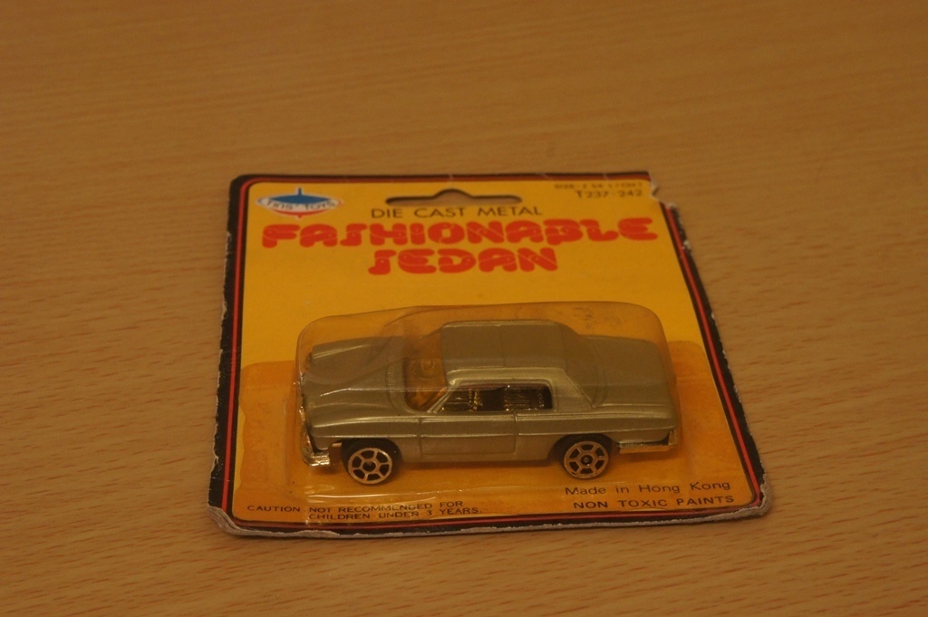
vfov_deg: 19.7
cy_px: 308
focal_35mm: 69
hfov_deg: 29.3
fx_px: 1777
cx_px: 464
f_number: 13
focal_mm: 46
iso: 1600
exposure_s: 1/8
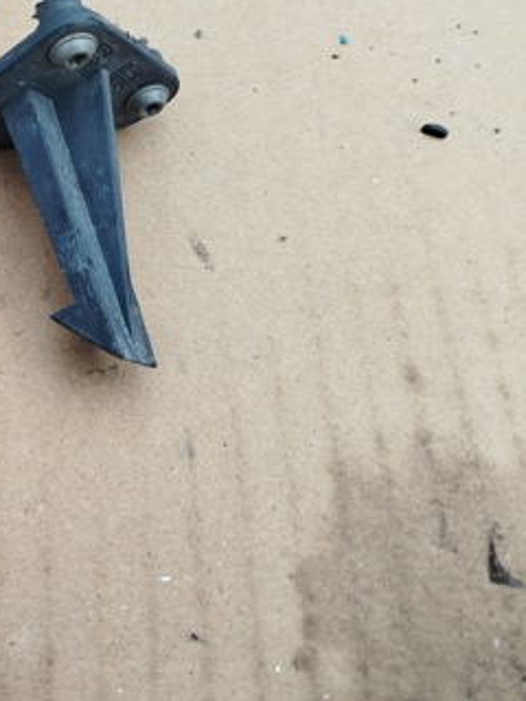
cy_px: 254
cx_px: -136
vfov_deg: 39.3
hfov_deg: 26.3
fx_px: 972
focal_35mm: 48
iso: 80
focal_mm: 5.31
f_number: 1.7
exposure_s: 1/100
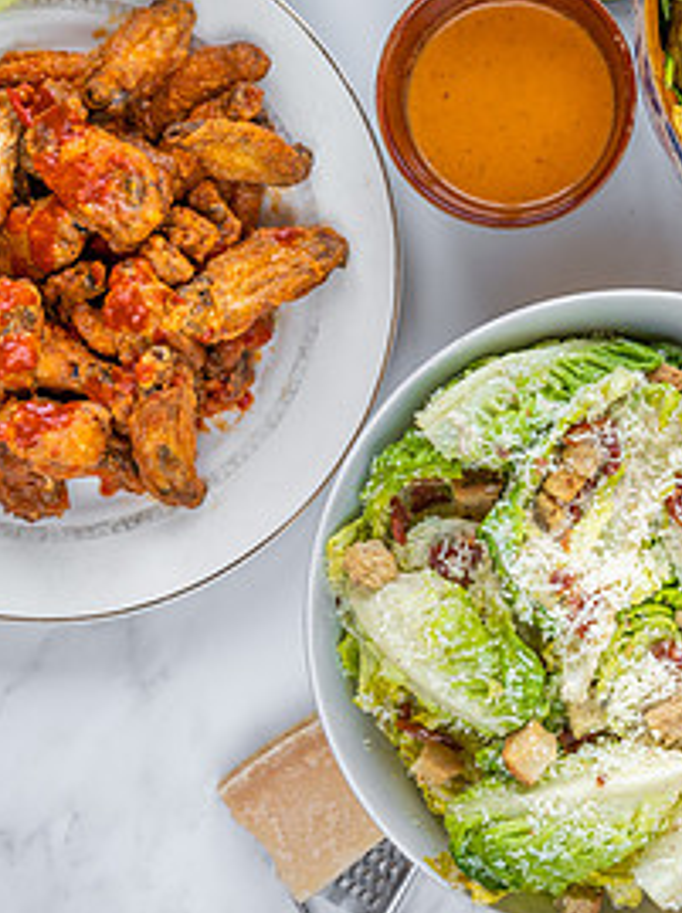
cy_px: 460
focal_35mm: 81
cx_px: 614
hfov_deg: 17.9
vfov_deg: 24.2
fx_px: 2133
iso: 100
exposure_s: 1/2
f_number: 7.1
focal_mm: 39
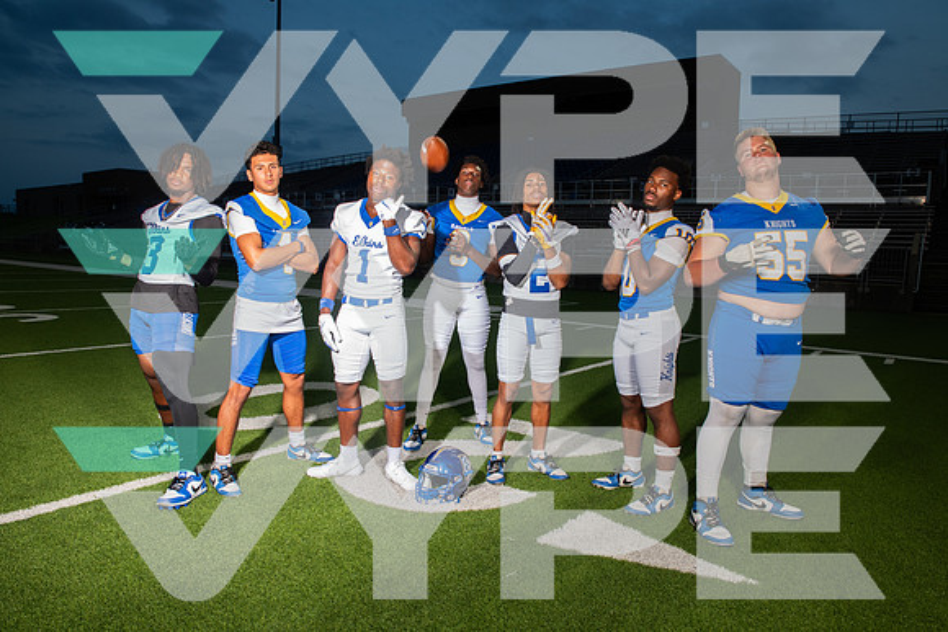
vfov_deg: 53.2
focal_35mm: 24
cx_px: 474
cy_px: 316
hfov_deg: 73.7
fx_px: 632
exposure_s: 1/320
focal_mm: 24
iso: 800
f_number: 7.1
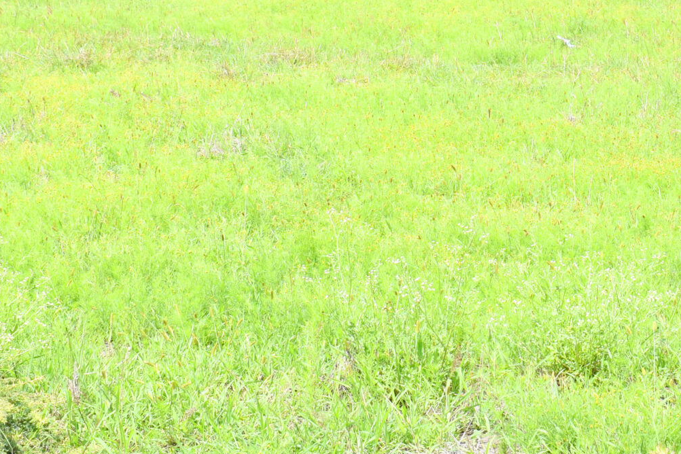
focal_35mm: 115
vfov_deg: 11.7
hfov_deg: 17.7
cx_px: 531
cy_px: -40
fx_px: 2175
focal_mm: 30
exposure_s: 1/250
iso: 320
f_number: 10
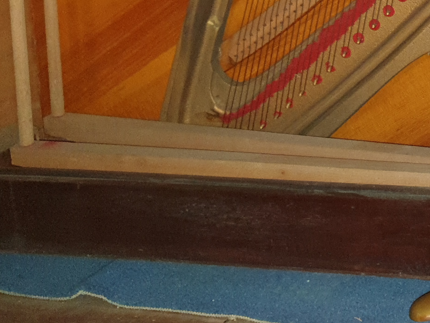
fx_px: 1006
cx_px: 616
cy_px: -108
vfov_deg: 17.0
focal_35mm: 81
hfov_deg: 21.0
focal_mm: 4.3
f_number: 1.5
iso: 160
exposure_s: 1/10
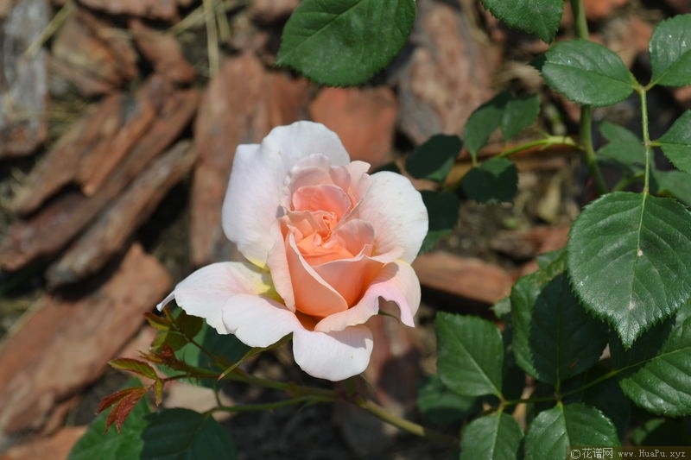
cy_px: 230
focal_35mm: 72
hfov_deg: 28.1
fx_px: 1382
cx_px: 346
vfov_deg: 18.9
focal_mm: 48
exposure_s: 1/320
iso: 100
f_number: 9
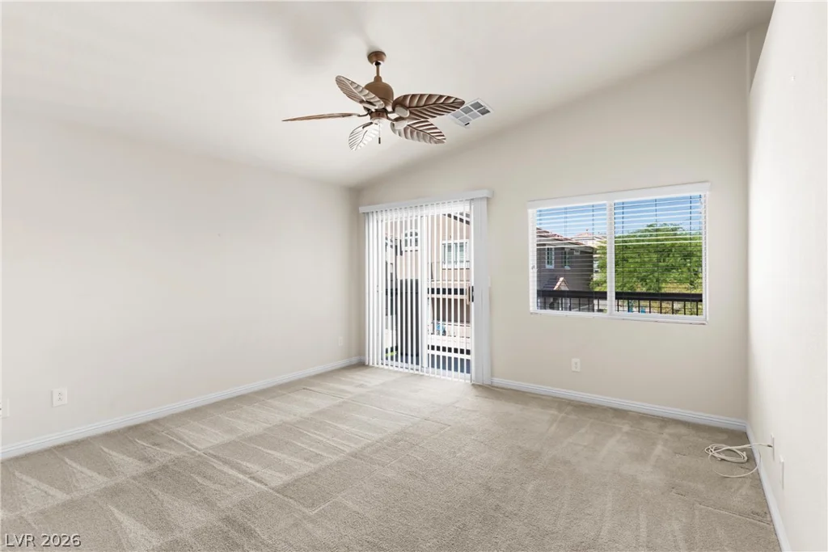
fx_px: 391
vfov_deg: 70.5
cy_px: 276
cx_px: 414
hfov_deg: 93.3
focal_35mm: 17
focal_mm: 17
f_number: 8
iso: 400
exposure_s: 1/60
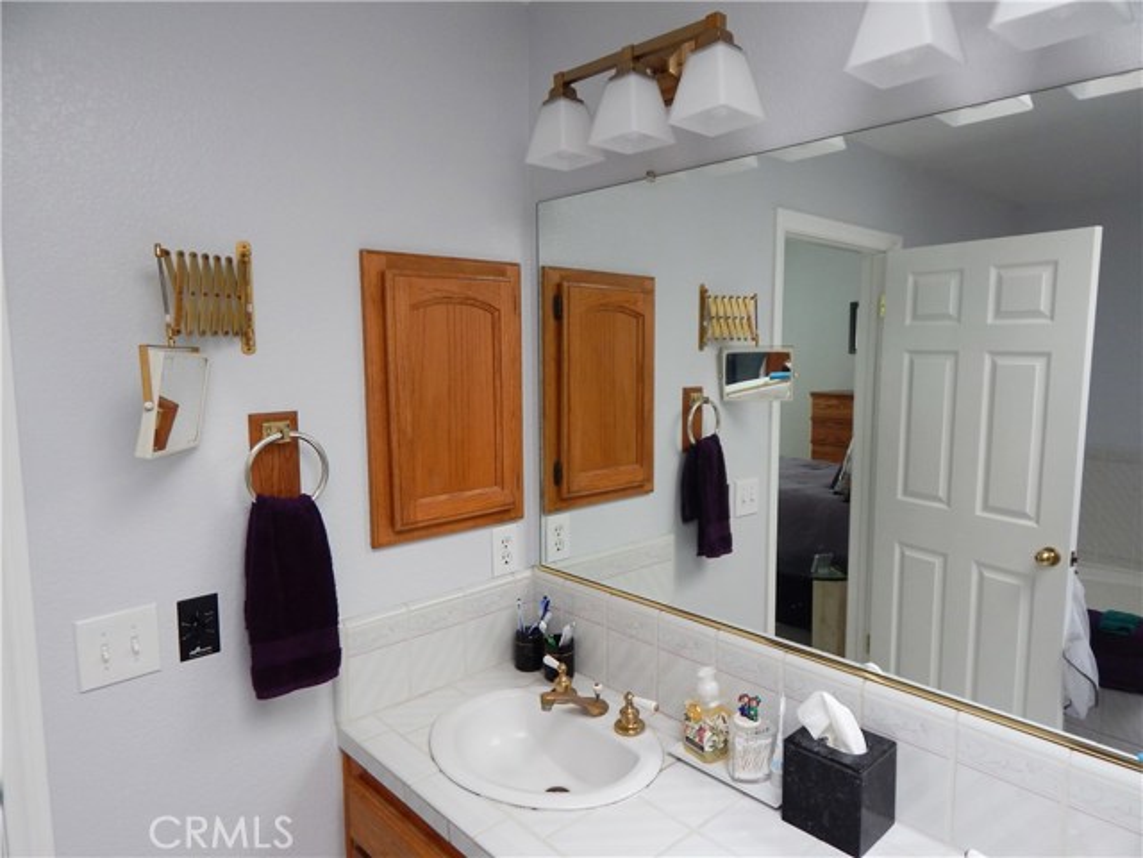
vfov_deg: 58.9
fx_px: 759
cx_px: 572
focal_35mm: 23
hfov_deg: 73.9
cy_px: 429
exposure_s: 1/80
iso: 125
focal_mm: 4
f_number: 3
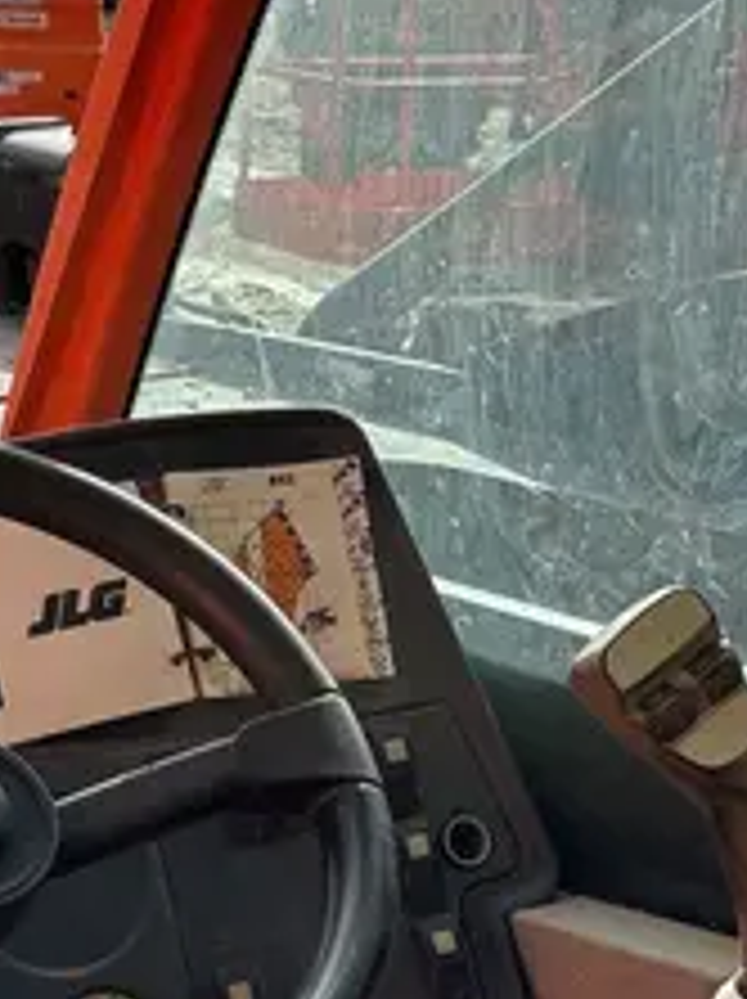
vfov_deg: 22.7
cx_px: 405
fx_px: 2479
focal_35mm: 86
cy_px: 601
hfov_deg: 17.1
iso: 50
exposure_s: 1/2288
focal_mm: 5.96
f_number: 1.6
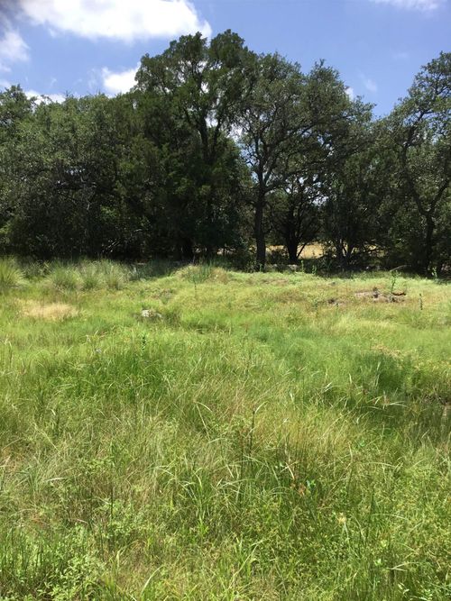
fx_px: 539
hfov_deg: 45.4
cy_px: 300
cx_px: 226
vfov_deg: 58.4
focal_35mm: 31
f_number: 2.4
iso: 25
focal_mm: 3.3
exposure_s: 1/936
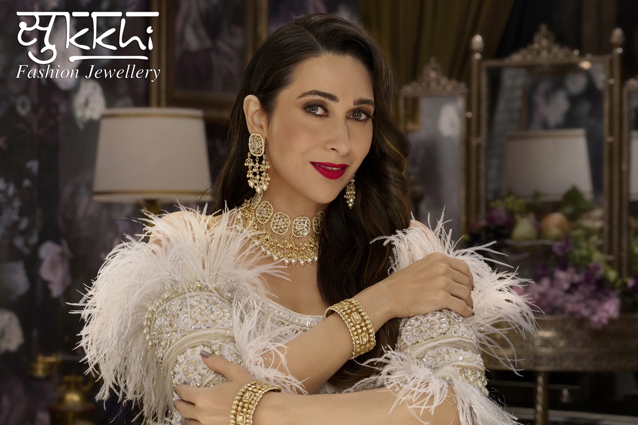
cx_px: 319
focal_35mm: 105
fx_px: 1861
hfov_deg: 19.5
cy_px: 212
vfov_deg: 13.0
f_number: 9
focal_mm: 105
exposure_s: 1/200
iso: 100
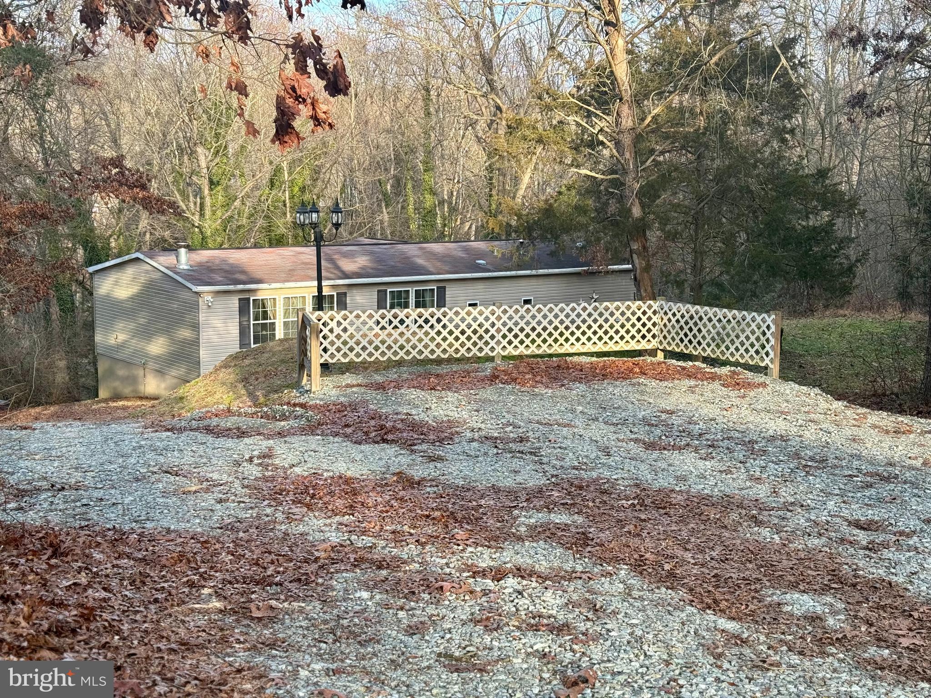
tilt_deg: -8.8
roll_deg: -0.2
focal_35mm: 48
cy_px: 349
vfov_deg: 30.3
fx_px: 1291
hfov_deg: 39.7
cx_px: 466
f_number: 1.78
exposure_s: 1/514
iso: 64
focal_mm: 6.86
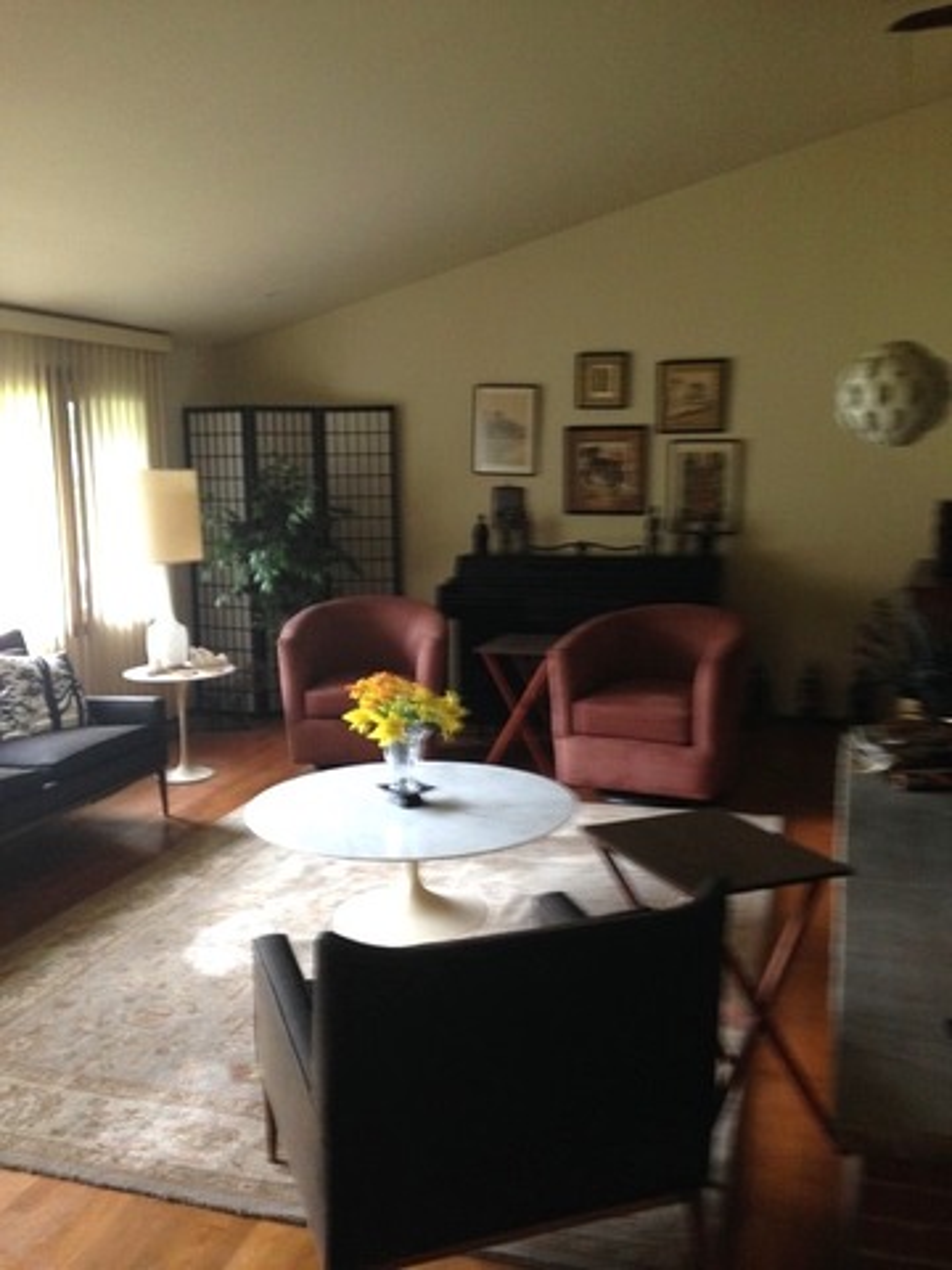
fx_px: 1210
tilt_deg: -7.9
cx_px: 476
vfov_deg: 55.4
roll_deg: +1.3
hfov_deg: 42.9
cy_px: 635
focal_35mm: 33
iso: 160
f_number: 2.4
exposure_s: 1/20
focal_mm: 4.12
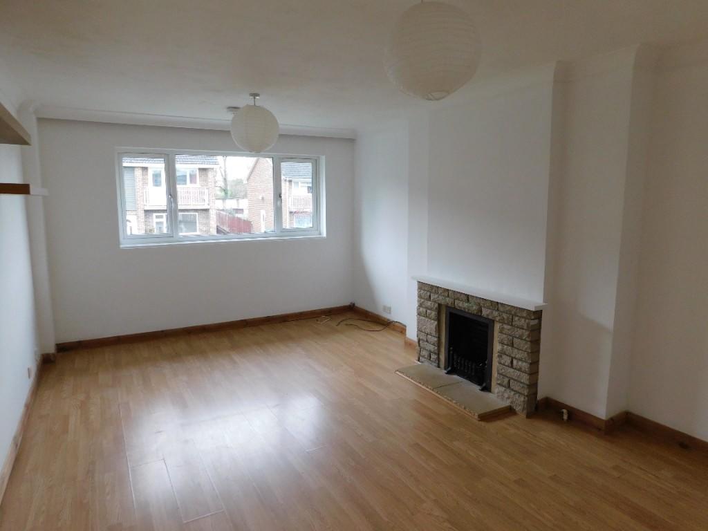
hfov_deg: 73.9
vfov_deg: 58.9
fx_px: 470
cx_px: 354
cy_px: 266
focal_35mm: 23
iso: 220
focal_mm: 4
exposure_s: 1/30
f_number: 3
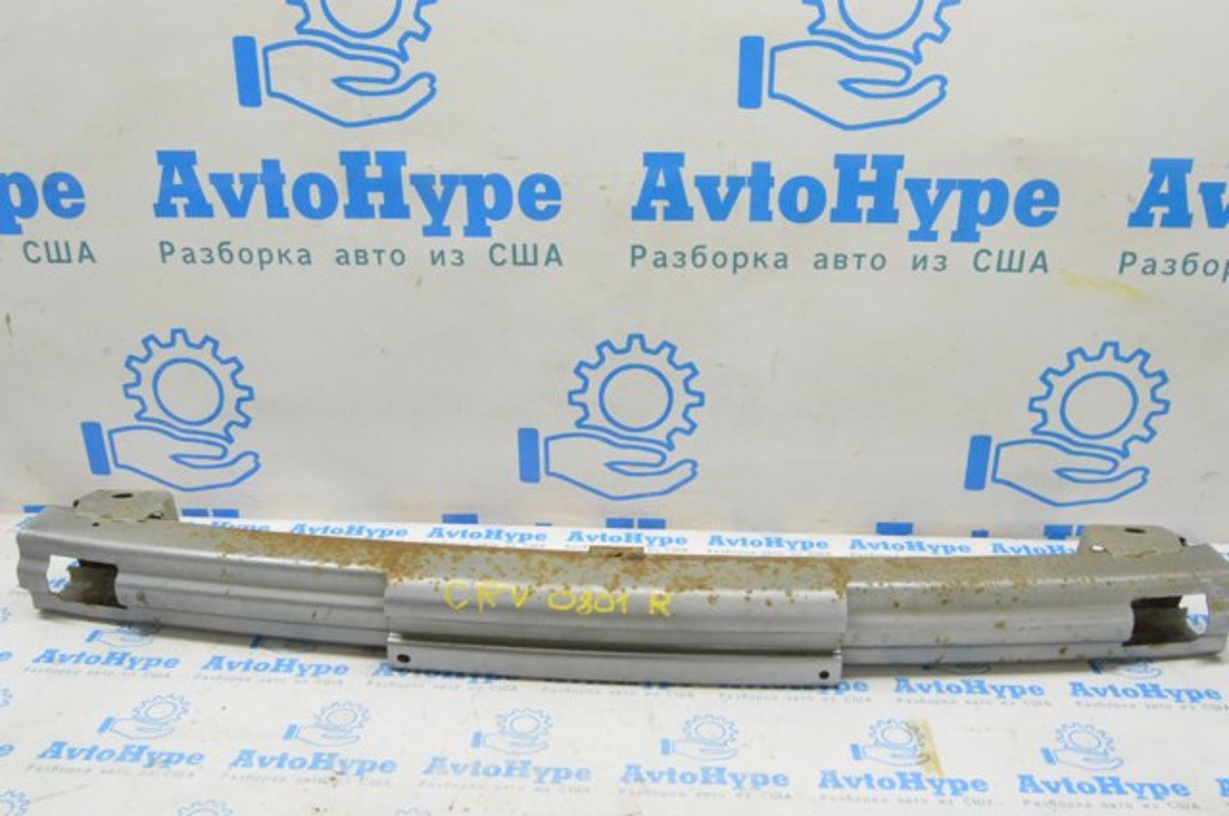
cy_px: 408
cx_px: 614
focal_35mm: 33
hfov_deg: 57.3
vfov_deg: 39.9
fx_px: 1125
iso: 6400
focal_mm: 22
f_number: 20
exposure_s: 1/15
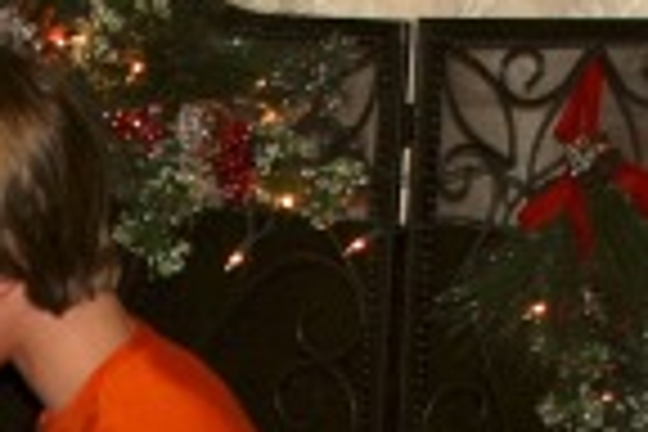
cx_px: -387
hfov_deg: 7.6
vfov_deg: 5.1
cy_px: 677
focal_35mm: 267
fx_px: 4806
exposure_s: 1/60
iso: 200
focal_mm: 32
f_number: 4.2
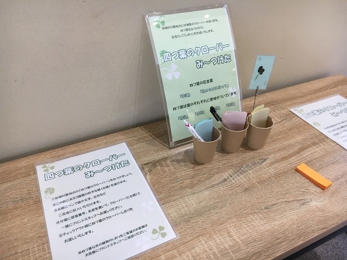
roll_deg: -2.0
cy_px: 130
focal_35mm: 29
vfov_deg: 48.2
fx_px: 291
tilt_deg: -37.2
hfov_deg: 61.7
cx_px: 174
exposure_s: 1/30
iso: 32
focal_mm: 4.15
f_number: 2.2
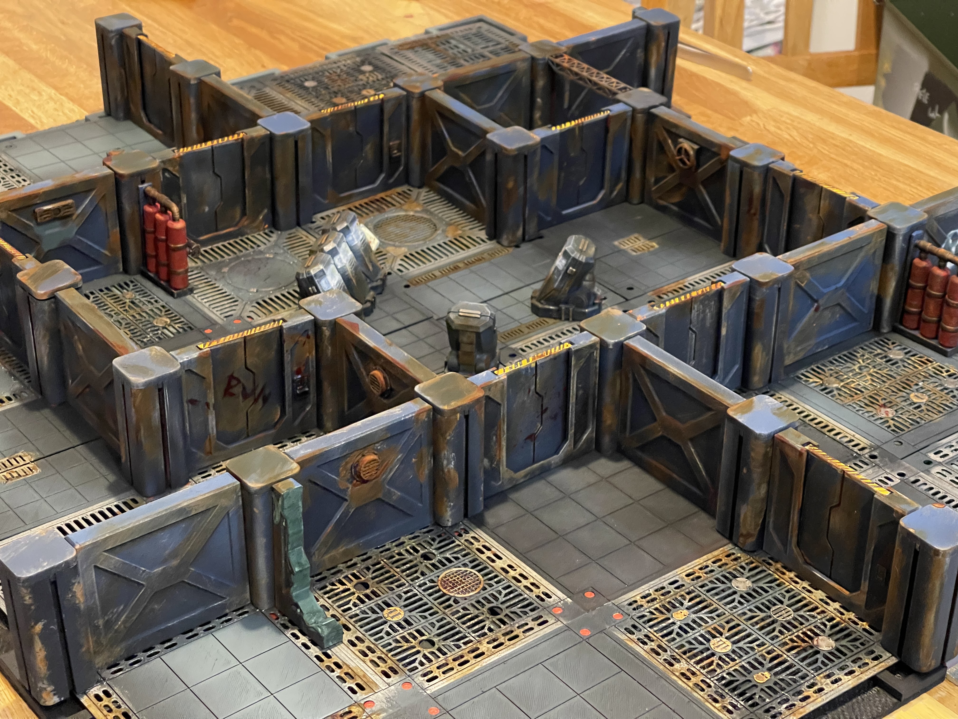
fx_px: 1771
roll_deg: -0.9
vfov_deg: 22.9
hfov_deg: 30.3
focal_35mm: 64
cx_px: 479
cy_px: 360
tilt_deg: -30.6
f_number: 2.2
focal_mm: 7.5
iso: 1250
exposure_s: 1/30
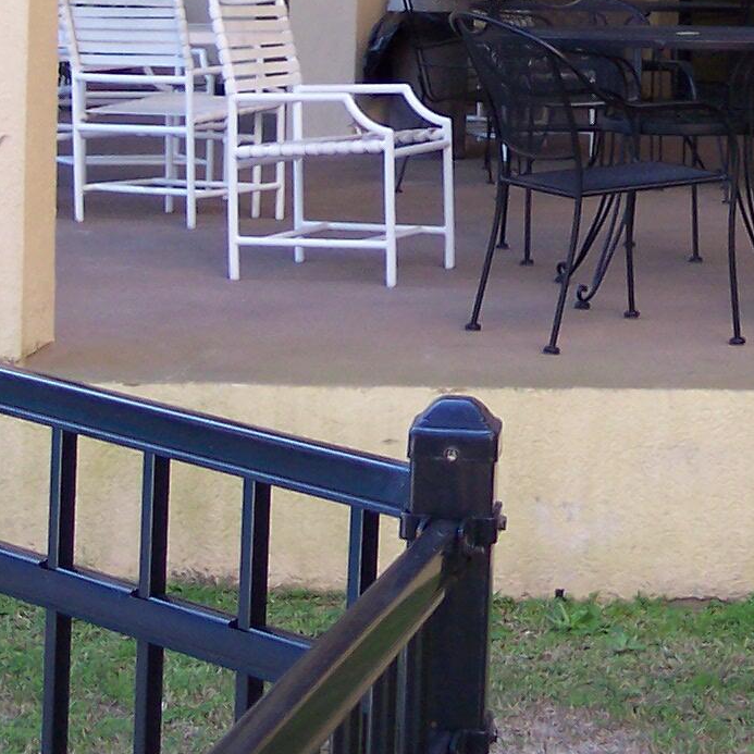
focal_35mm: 125
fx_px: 3080
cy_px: -127
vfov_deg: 13.6
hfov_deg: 13.8
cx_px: 687
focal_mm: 8
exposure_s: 1/250
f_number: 2.8
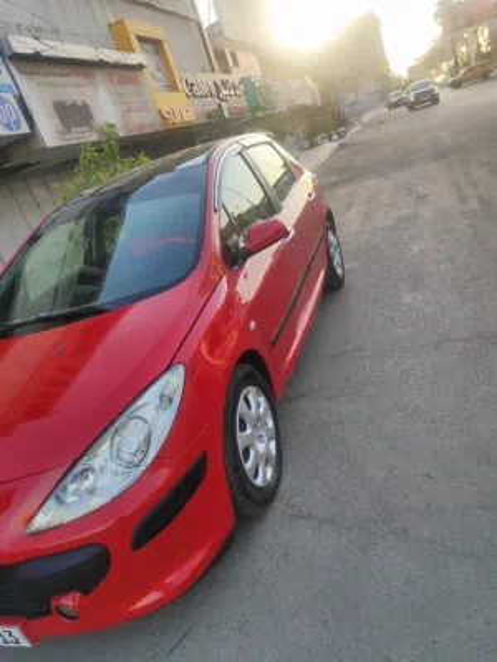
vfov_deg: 71.6
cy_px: 331
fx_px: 459
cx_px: 248
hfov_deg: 56.8
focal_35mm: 24
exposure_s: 1/167
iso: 50
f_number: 1.89
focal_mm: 5.89
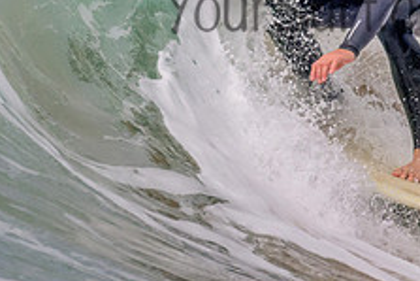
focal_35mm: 2199
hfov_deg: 0.9
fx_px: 25671
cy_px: -12
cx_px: 358
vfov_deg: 0.6
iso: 1400
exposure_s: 1/2000
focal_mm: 650
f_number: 11
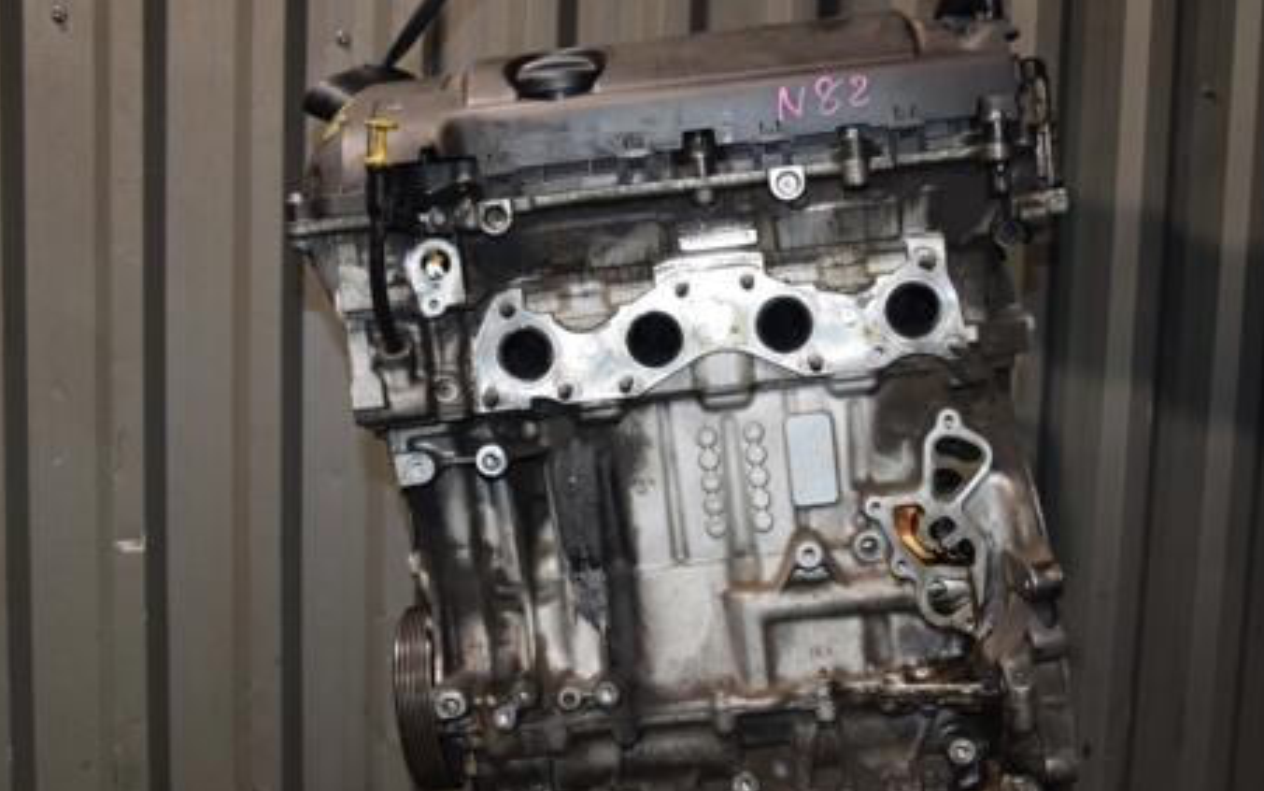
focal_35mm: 43
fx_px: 1470
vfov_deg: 29.9
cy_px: 513
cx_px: 689
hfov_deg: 46.5
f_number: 5
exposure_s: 1/60
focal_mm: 21
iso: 800
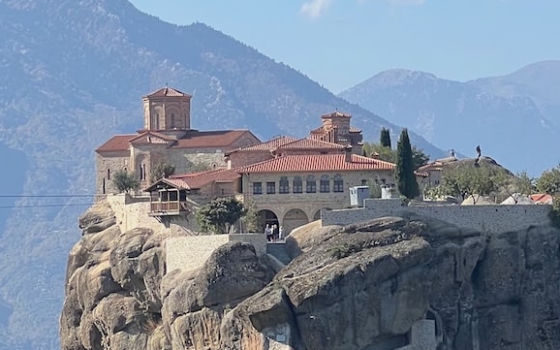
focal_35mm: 226
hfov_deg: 9.3
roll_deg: +1.1
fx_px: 3448
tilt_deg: +0.6
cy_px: 310
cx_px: 425
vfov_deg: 5.8
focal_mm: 9
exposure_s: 1/669
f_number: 2.8
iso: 32
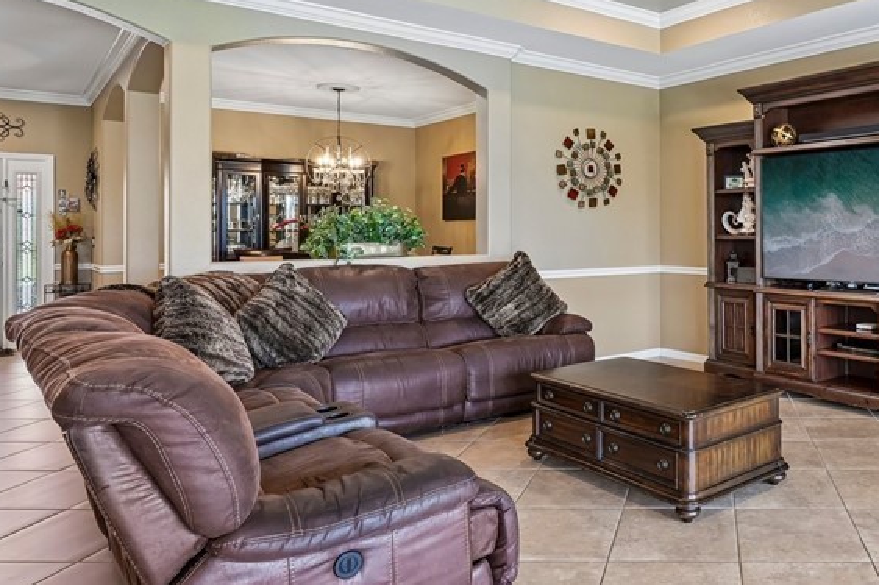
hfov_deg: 61.7
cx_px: 706
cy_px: 229
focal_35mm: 27
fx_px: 659
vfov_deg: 47.6
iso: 400
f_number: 8
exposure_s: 1/6
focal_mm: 14
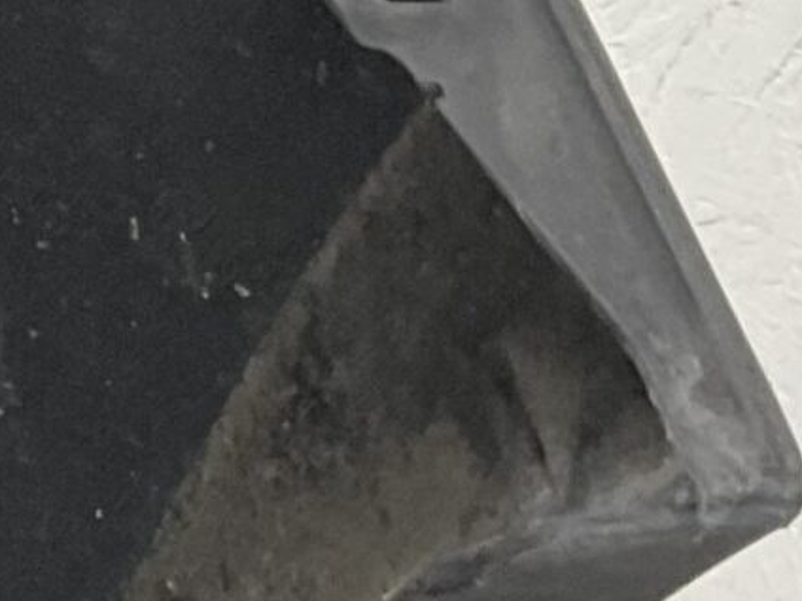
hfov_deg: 9.5
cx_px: -1369
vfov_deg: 8.5
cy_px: 302
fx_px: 4054
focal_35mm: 175
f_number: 1.8
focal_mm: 3
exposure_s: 1/120
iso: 50
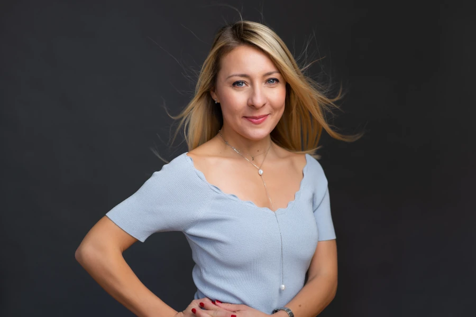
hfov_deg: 23.9
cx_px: 238
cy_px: 158
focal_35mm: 85
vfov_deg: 16.1
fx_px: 1124
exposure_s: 1/200
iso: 125
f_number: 2.5
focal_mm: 85
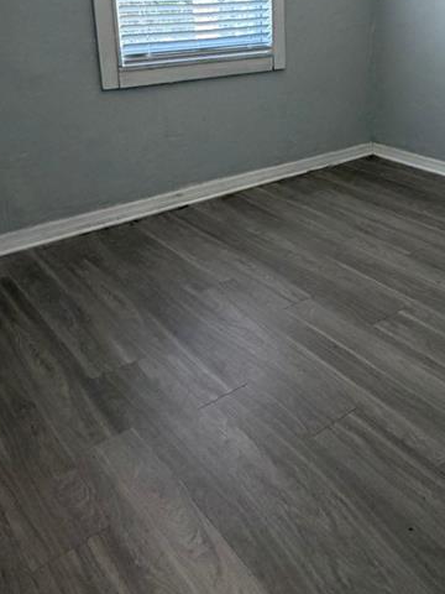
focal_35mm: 35
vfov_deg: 51.0
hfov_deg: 39.9
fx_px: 600
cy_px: 171
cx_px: 319
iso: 320
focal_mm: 2.22
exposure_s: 1/104
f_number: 2.2
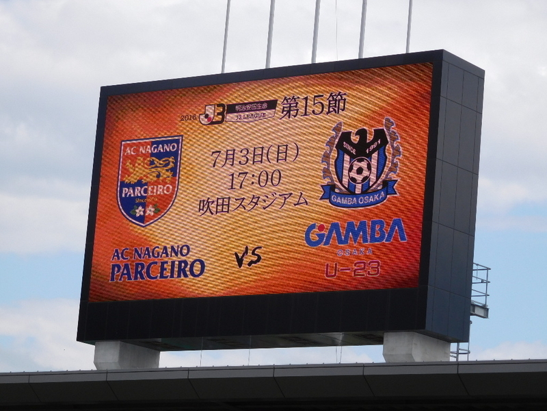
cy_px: 206
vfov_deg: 9.3
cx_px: 274
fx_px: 2528
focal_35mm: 160
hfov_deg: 12.3
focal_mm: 28.5
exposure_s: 1/500
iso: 125
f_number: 5.2
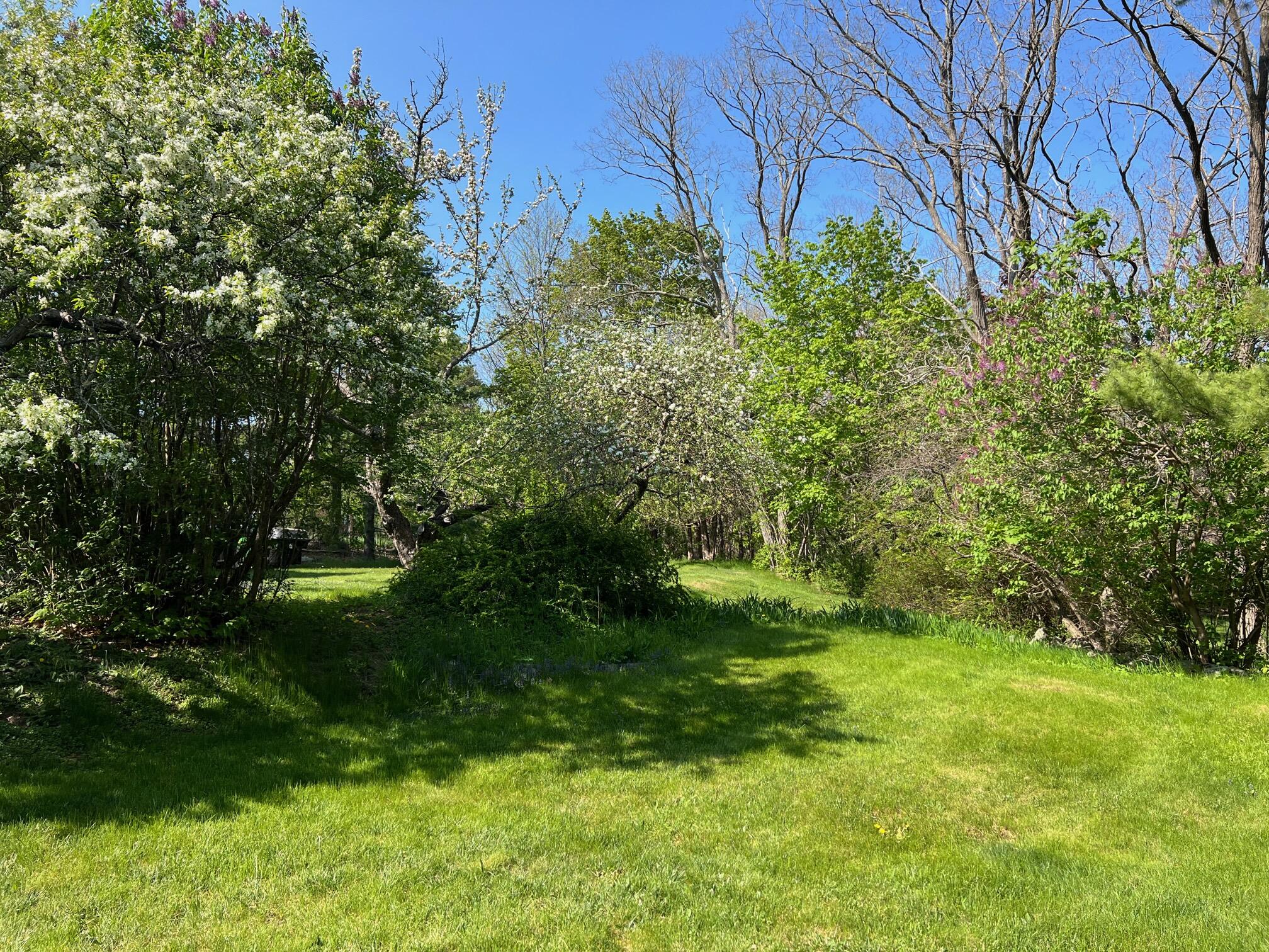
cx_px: 634
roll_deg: +2.1
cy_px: 476
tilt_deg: +5.4
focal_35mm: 26
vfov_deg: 53.1
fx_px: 953
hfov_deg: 67.3
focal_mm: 5.7
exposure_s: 1/1597
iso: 50
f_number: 1.5
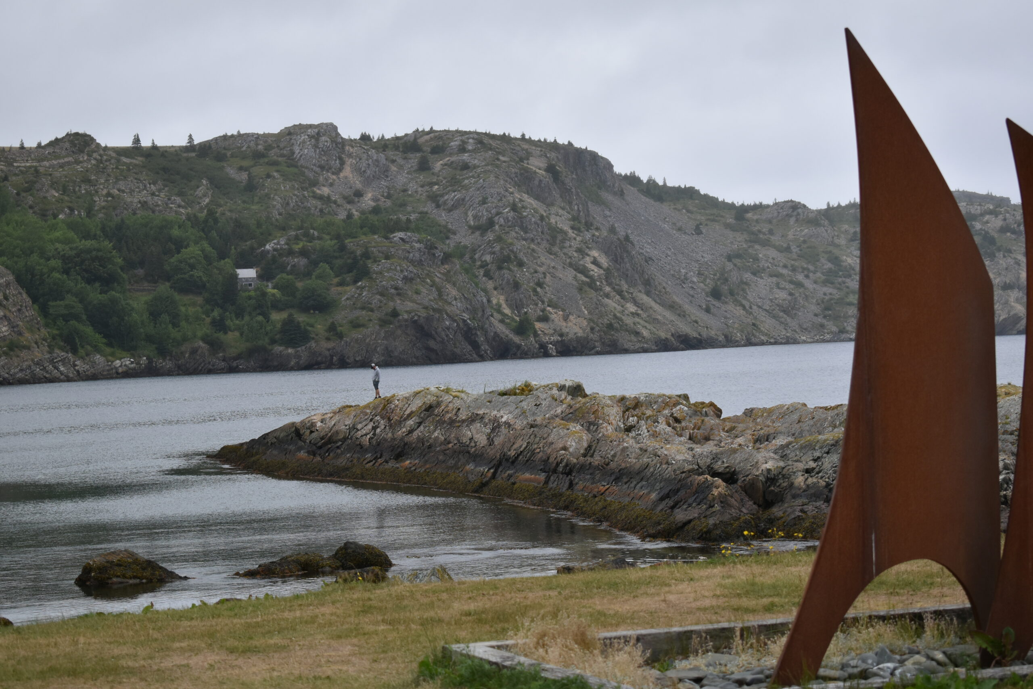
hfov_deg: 24.6
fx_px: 2367
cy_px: 344
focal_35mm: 82
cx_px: 516
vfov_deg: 16.6
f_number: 5.6
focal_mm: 55
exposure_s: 1/1000
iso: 450
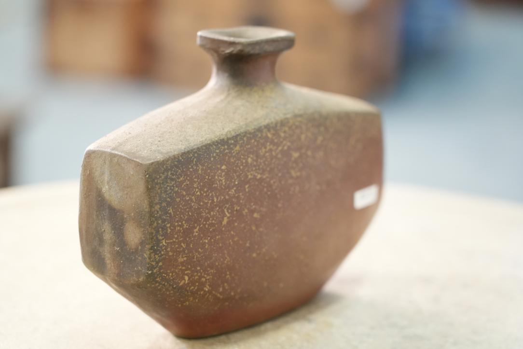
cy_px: 174
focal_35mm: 105
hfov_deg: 19.5
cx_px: 262
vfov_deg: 13.0
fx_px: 1526
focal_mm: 105
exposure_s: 1/125
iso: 4000
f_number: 4
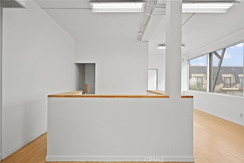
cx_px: 122
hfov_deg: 96.7
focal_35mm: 16
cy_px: 82
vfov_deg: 73.8
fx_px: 108
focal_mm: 16
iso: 100
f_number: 4
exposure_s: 1/15
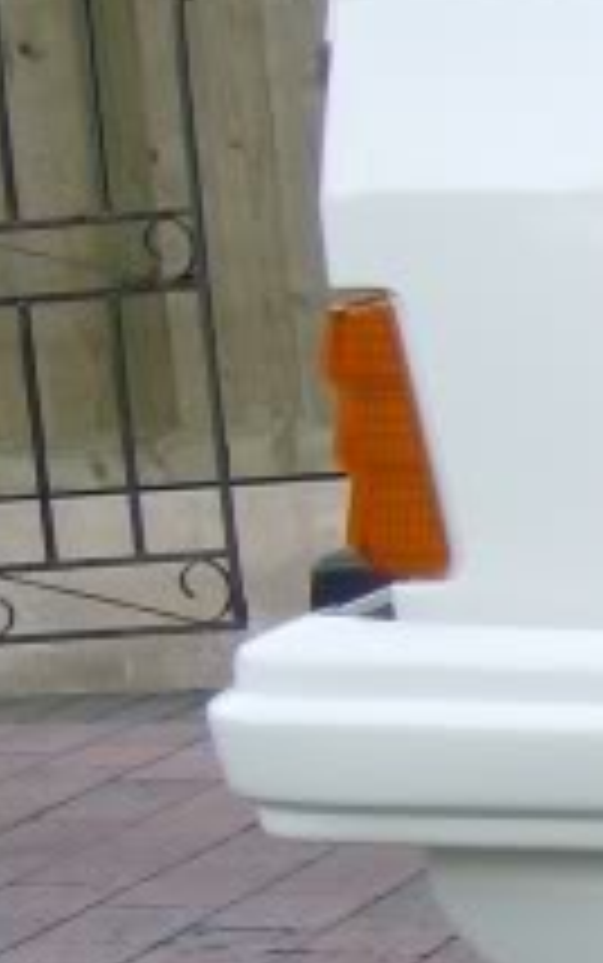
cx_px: 1382
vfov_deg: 18.1
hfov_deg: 10.2
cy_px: 760
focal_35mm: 114
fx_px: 2993
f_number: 2.8
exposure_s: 1/249
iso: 100
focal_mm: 6
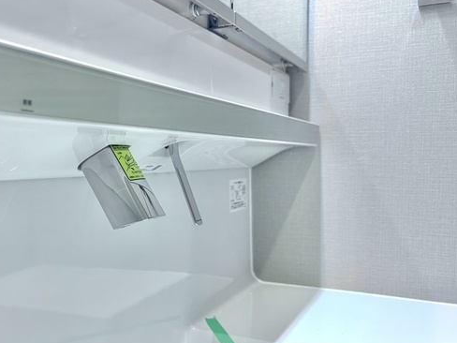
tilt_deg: -2.1
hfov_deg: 45.2
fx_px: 528
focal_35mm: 40
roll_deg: +0.4
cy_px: 179
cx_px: 116
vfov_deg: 36.0
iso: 80
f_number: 1.6
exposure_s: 1/100
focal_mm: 5.96
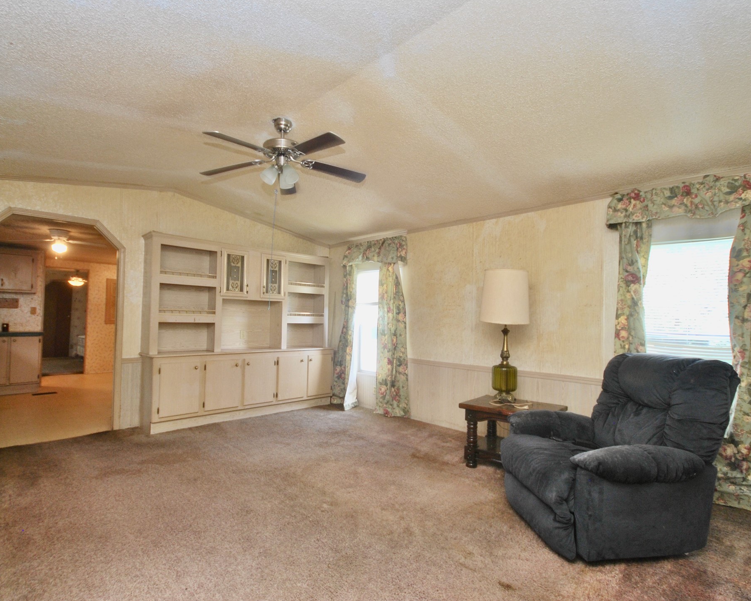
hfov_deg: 89.5
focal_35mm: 17
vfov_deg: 77.0
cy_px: 301
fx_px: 378
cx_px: 350
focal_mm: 10
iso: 200
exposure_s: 1/50
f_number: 4
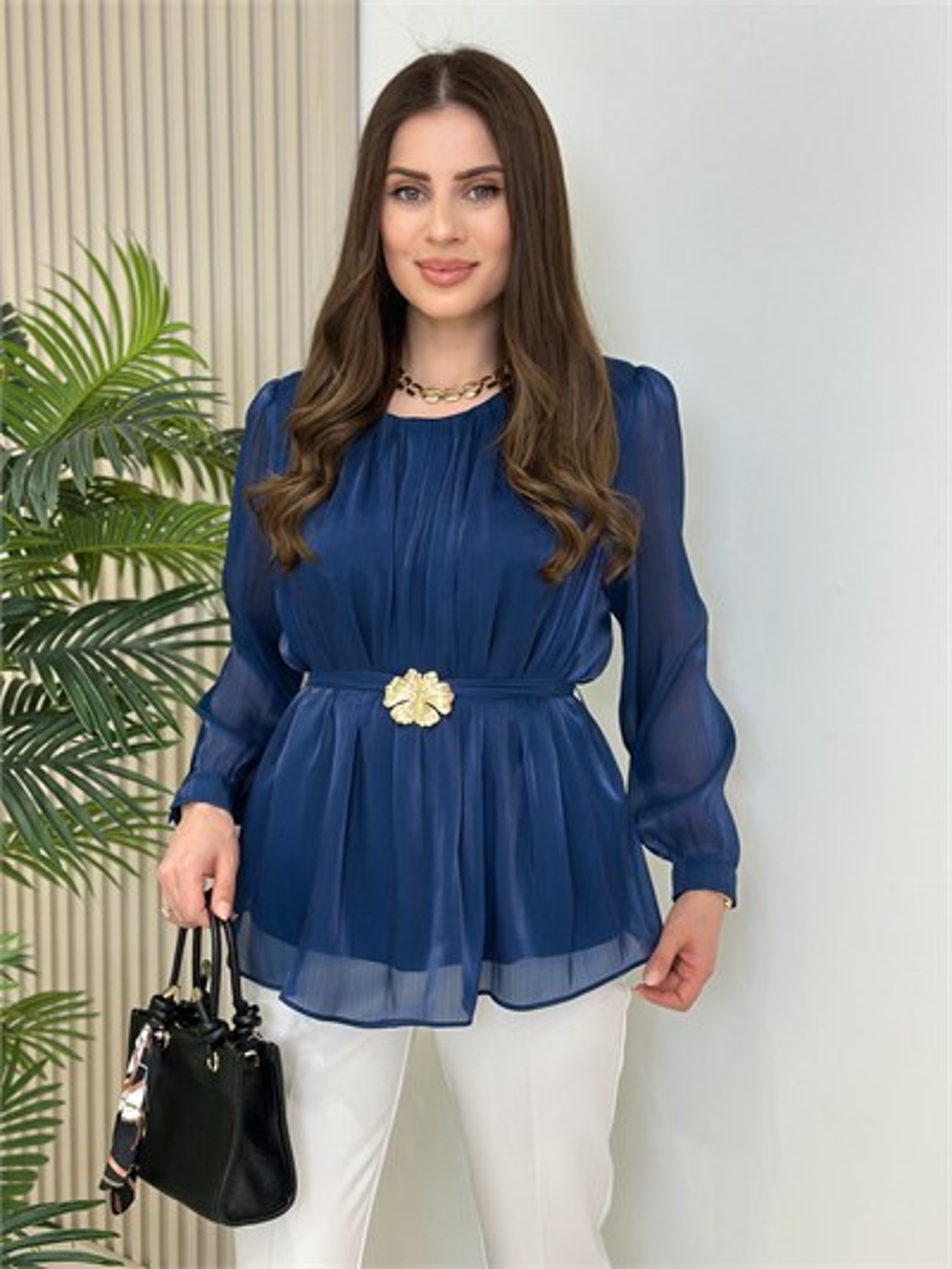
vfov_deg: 39.6
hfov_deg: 30.3
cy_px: 634
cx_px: 476
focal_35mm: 48
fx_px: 1759
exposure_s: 1/100
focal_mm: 6.86
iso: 64
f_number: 1.78
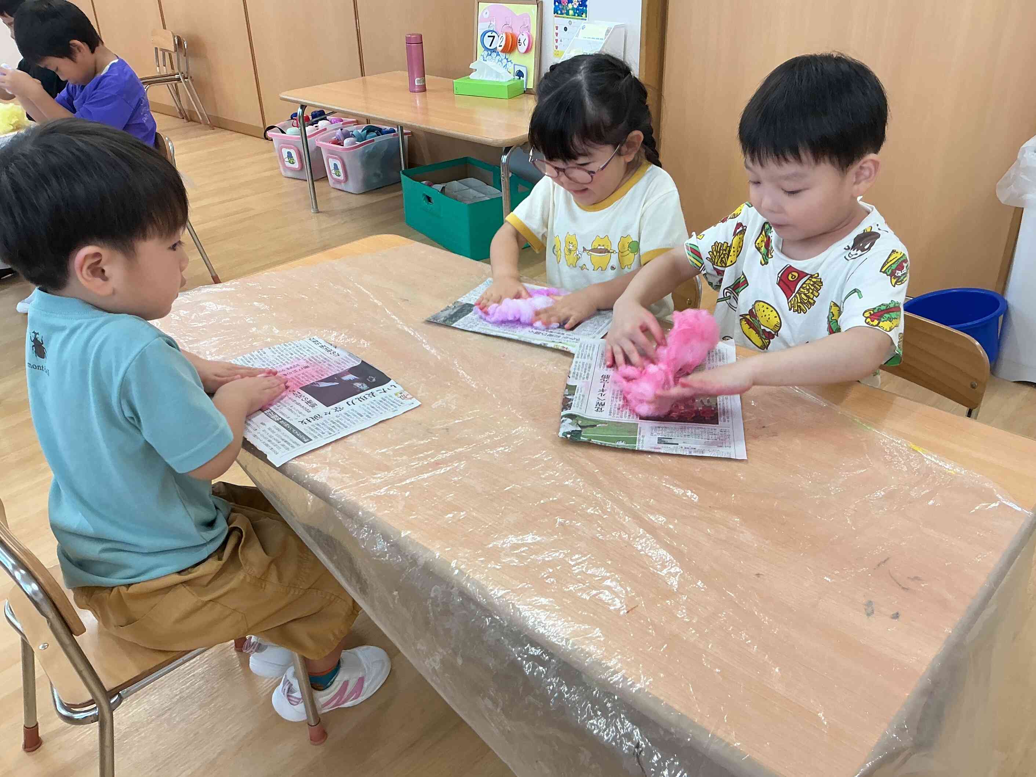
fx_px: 868
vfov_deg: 48.2
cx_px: 518
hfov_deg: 61.7
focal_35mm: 29
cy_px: 388
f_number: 1.8
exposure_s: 1/120
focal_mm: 3
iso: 50
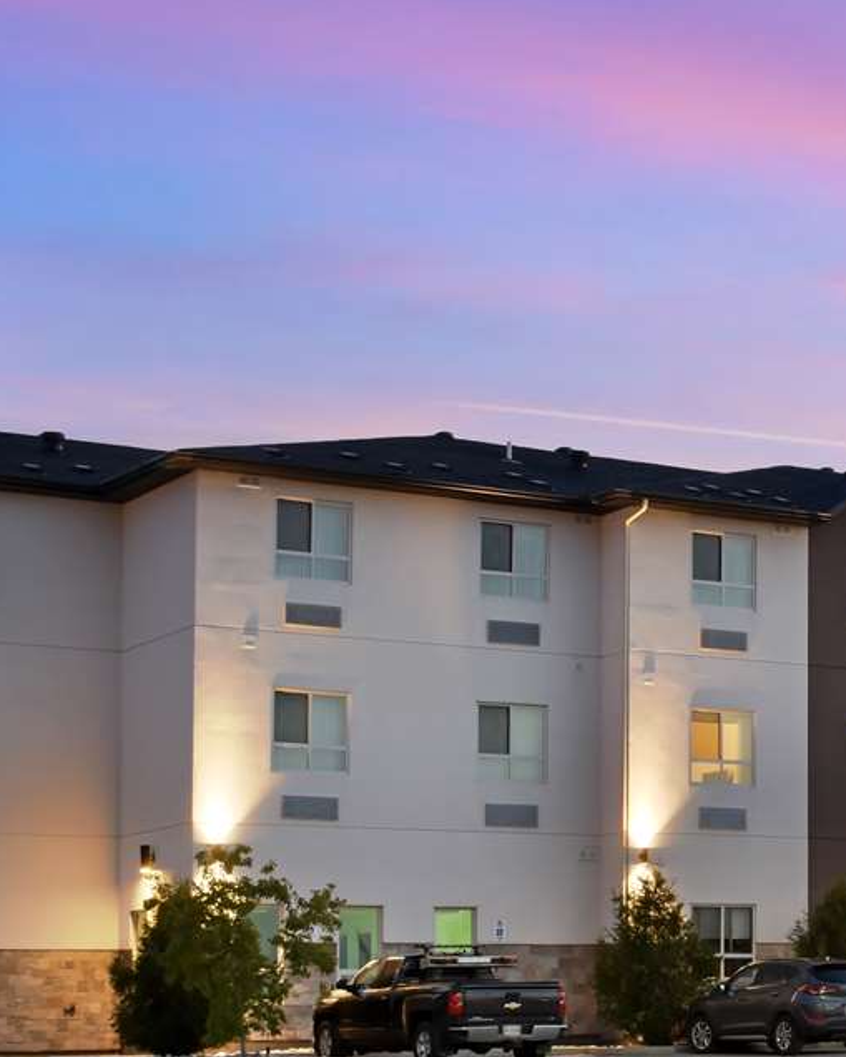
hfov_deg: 19.8
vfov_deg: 26.0
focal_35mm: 73
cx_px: 1001
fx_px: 2284
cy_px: 640
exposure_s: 3
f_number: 8
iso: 400
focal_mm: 22
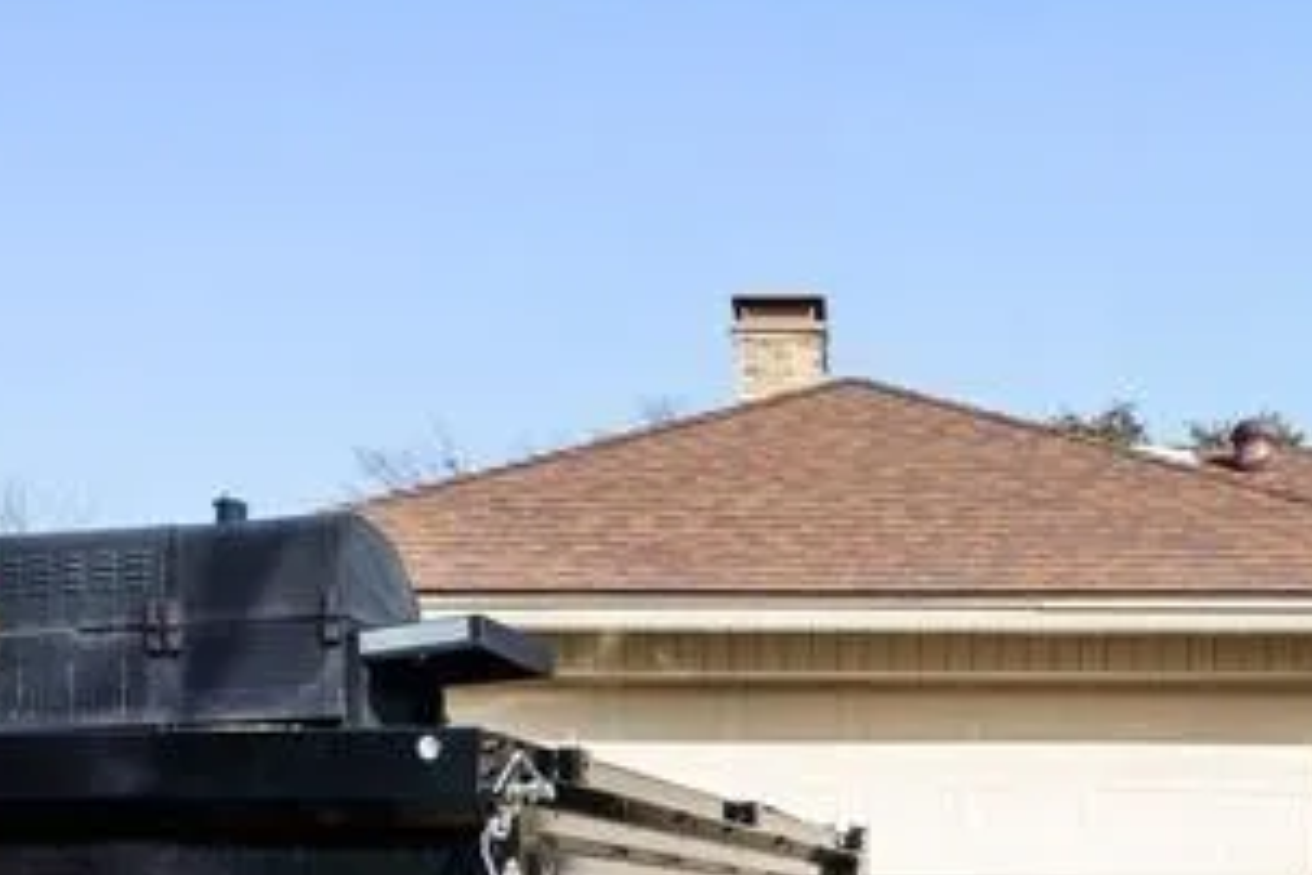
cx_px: 836
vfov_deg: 23.9
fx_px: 1968
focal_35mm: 54
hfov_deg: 36.6
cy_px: 884
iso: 320
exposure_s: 1/750
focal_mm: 16
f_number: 8
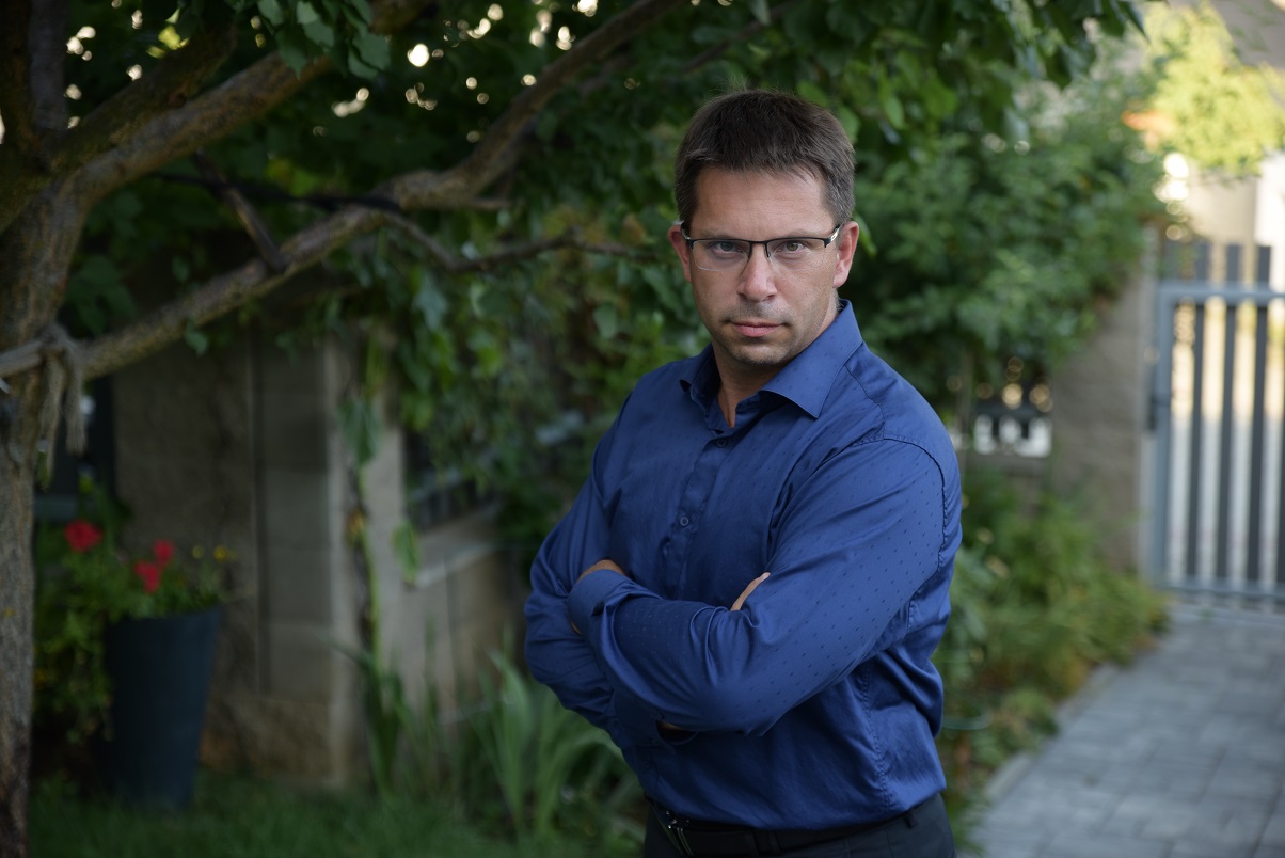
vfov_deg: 19.5
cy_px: 429
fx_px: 2500
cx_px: 642
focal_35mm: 70
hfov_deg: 28.8
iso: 100
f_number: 2.8
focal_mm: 70
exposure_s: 1/160
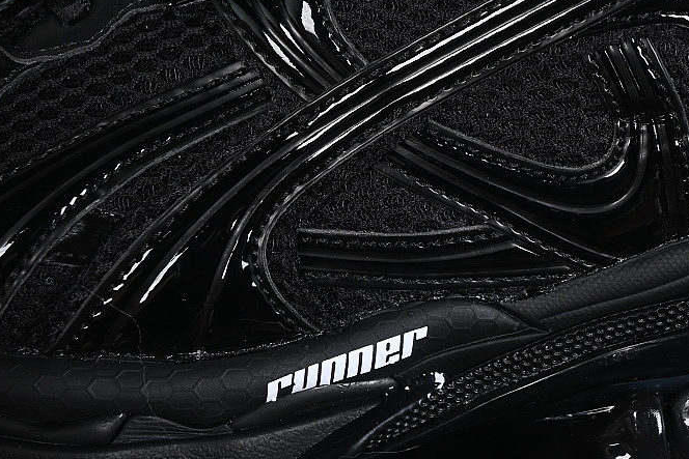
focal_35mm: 122
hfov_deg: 16.7
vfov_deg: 11.2
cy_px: 127
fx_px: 2335
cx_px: 533
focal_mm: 50
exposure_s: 1/60
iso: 160
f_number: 6.3
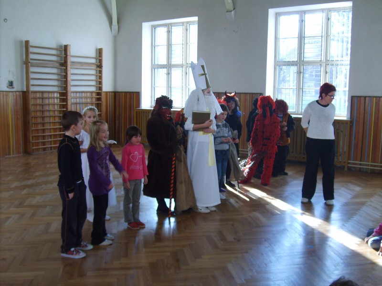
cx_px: 191
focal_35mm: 35
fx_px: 386
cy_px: 143
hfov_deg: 52.6
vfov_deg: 40.7
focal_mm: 5.8
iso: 63
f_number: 2.8
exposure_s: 1/30
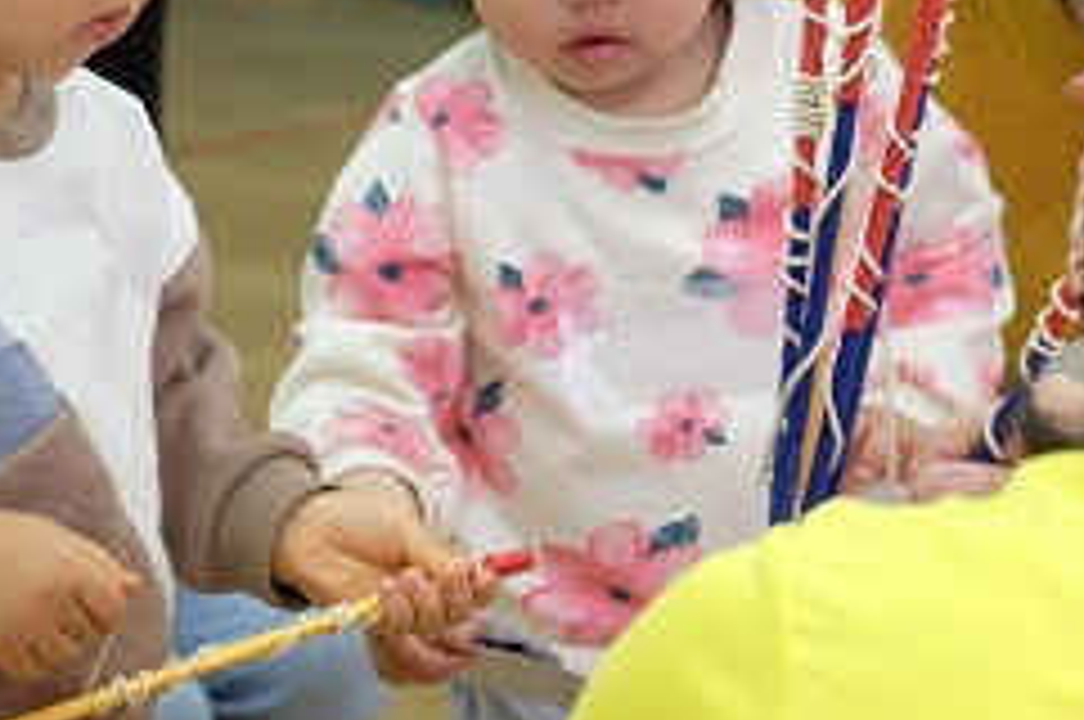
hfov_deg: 10.9
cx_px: 558
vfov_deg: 7.2
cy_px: 272
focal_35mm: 189
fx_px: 5683
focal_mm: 63.2
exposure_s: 1/60
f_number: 4.8
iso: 1250
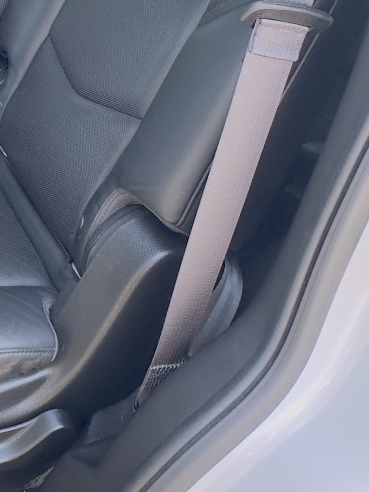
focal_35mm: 45
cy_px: -17
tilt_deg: -15.4
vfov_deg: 37.0
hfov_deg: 26.6
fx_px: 639
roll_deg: -0.1
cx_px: -124
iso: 100
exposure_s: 1/99
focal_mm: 2.22
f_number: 2.2
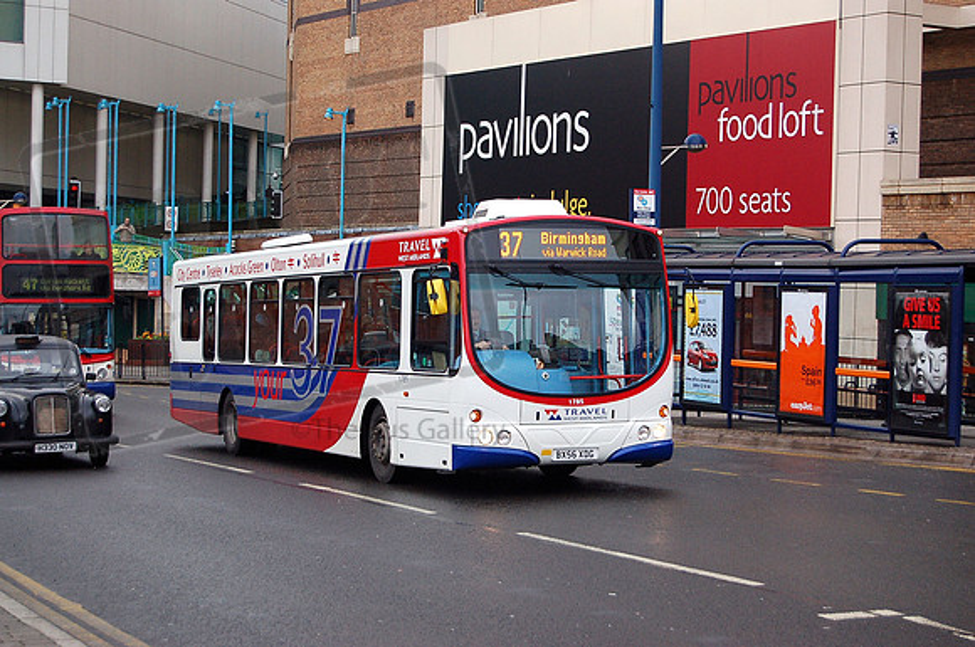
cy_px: 324
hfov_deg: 28.1
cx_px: 488
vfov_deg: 18.9
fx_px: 1947
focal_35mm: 72
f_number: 5.6
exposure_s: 1/500
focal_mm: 48
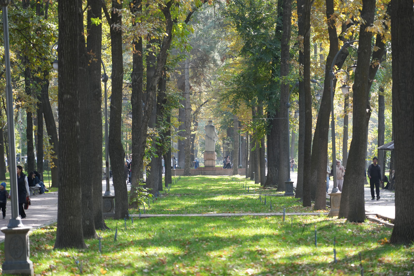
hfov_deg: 19.5
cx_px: 207
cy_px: 138
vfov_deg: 13.0
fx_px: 1208
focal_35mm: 105
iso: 250
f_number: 4
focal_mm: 105
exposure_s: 1/160
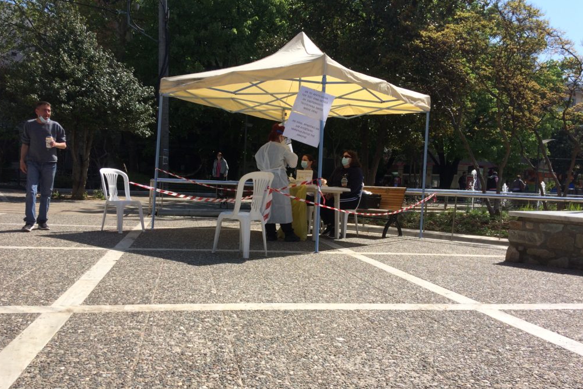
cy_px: 224
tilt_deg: -6.2
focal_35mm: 31
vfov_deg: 42.2
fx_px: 502
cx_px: 284
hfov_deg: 60.3
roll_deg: -2.8
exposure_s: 1/1953
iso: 32
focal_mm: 4.15
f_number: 2.2
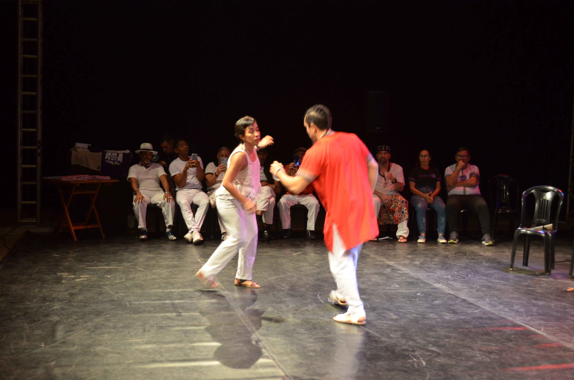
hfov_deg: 43.7
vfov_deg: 29.7
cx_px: 287
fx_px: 716
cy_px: 190
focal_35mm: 45
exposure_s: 1/30
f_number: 4.5
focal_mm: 30
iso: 1100
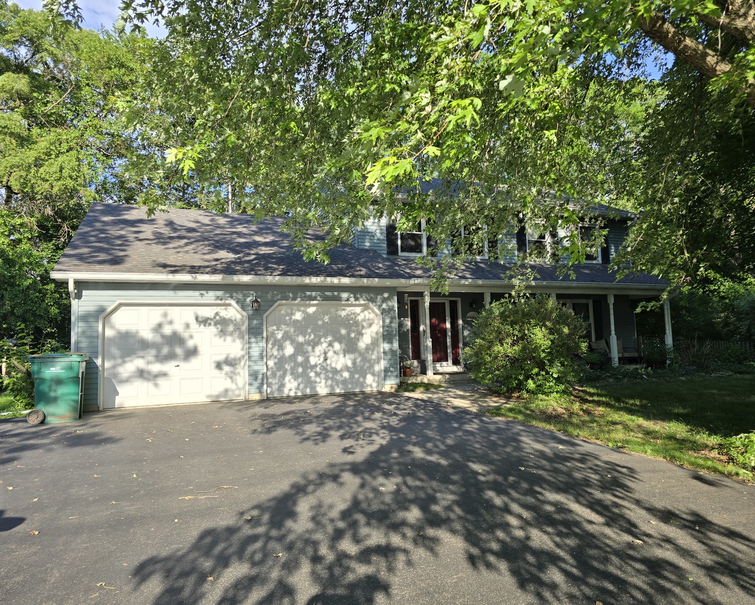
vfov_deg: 58.8
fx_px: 536
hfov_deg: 70.2
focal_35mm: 24
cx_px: 399
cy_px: 302
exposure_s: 1/443
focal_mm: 6.3
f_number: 1.7
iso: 12
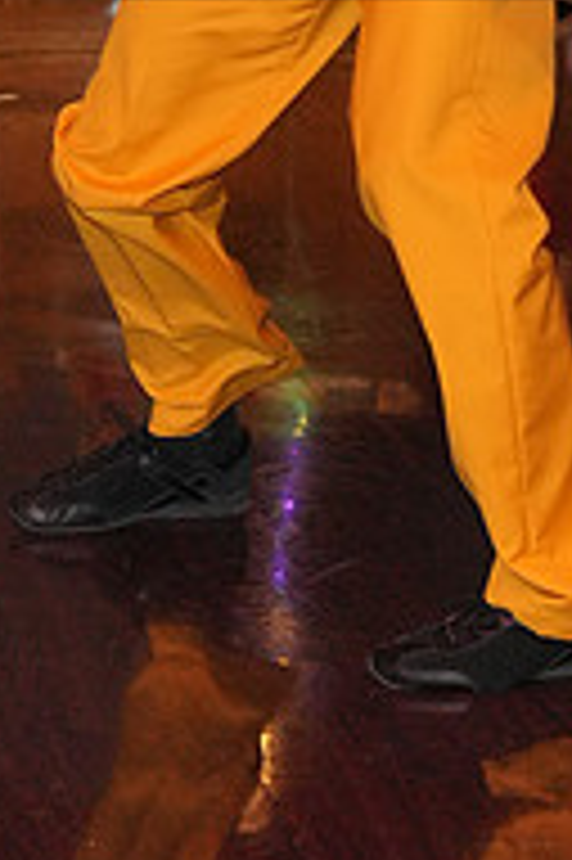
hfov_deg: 9.0
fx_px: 3629
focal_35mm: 152
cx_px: 516
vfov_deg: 13.2
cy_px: -149
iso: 4000
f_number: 4
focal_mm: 50
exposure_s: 1/200
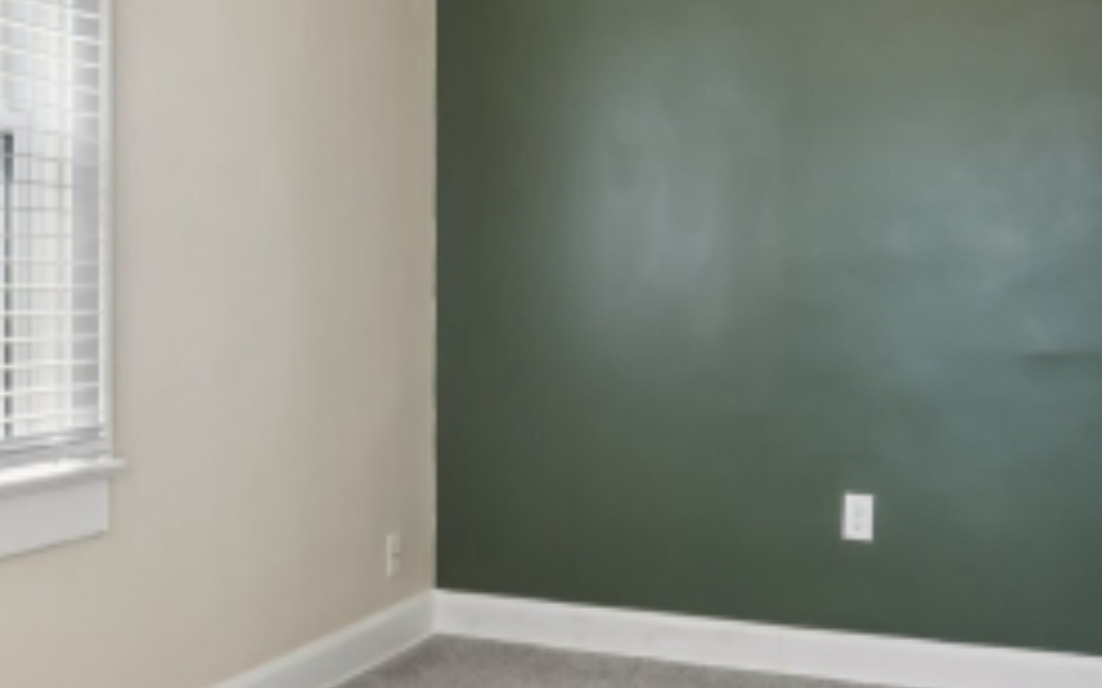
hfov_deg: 40.2
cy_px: 247
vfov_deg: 25.7
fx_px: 1501
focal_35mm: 50
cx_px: 450
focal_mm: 16
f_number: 8
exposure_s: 1/30
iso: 320
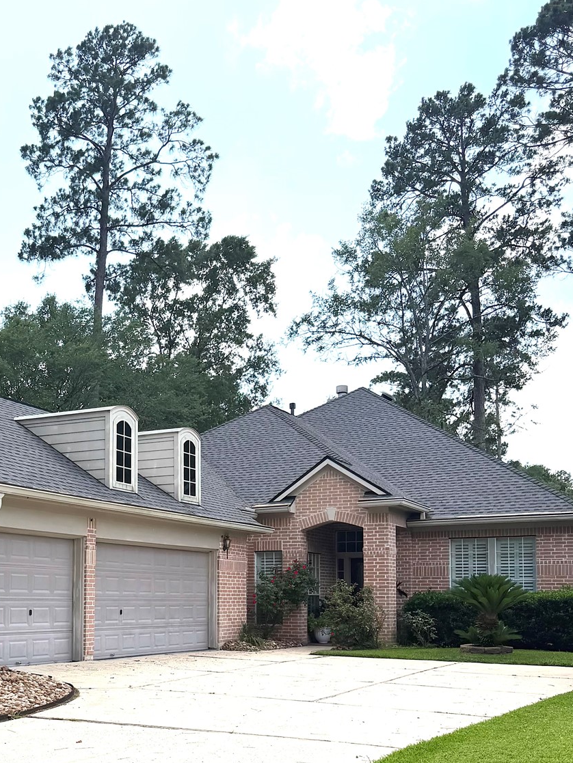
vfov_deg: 41.9
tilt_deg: +2.5
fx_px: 971
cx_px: 144
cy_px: 551
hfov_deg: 32.3
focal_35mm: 44
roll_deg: -0.9
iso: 100
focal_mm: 6.76
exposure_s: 1/5714
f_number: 1.78
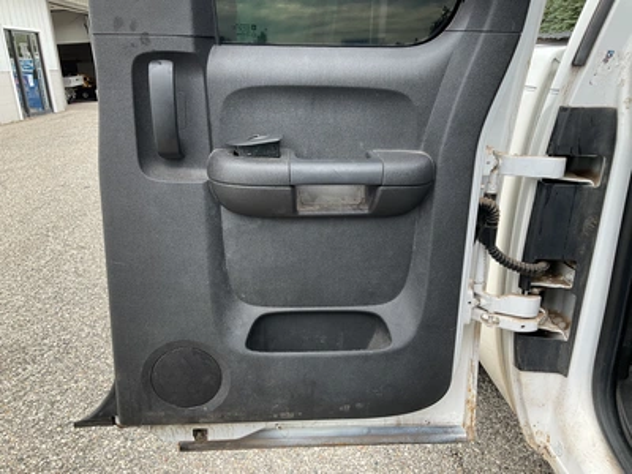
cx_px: 316
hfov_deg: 61.7
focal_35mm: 29
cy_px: 237
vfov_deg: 48.2
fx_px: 529
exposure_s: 1/156
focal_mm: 3
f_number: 1.8
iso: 20
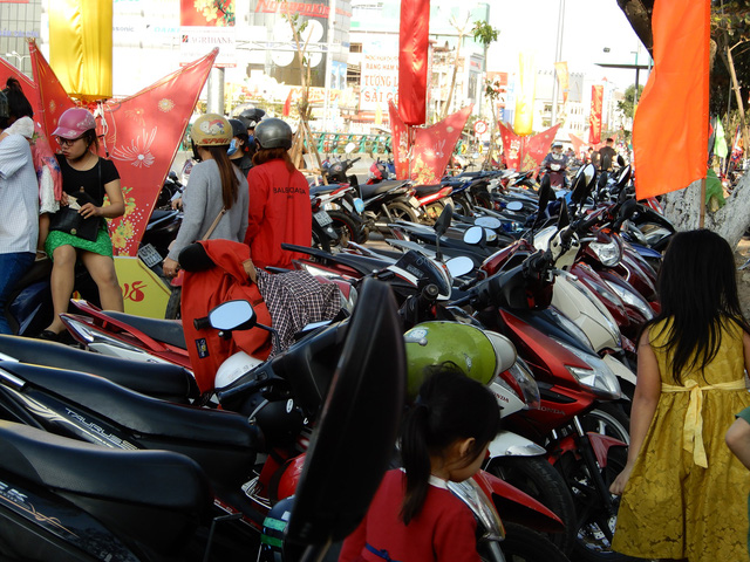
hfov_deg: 25.3
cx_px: 375
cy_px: 281
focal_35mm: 77
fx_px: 1668
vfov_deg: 19.1
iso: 80
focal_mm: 13.7
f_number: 4.5
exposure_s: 1/200
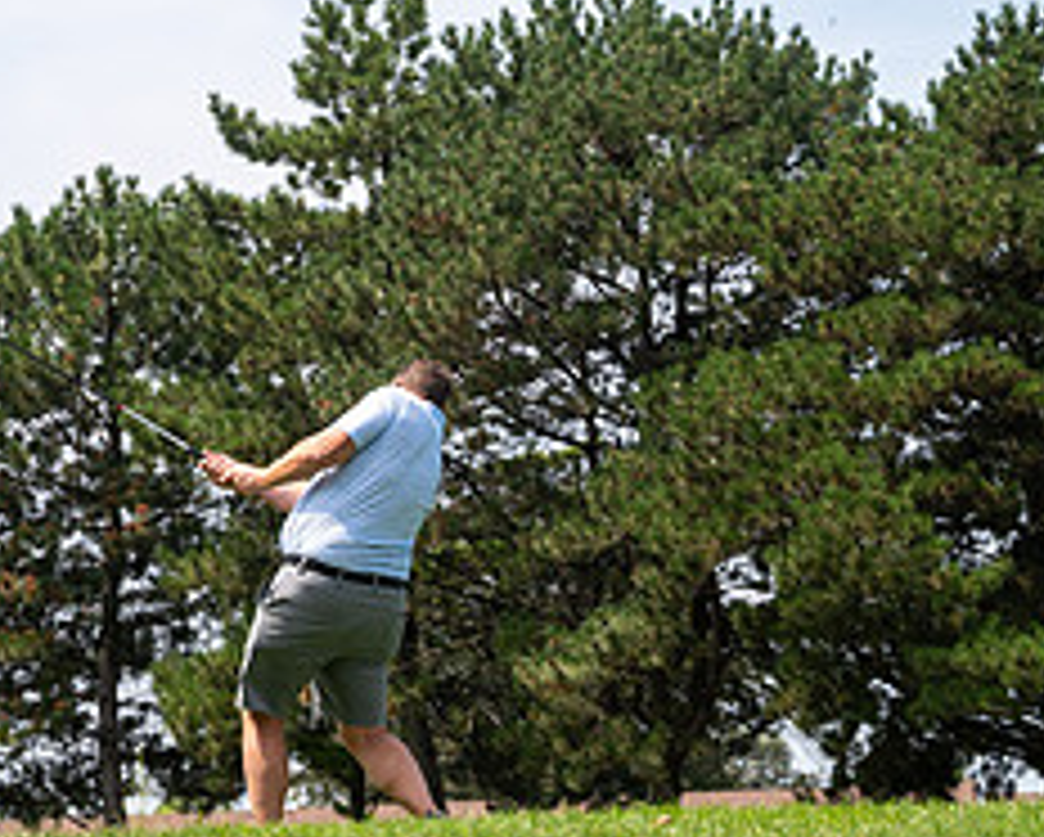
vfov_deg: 9.4
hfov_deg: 11.7
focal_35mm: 164
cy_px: 652
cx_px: 378
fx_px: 5072
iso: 250
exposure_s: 1/1250
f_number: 5
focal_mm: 70
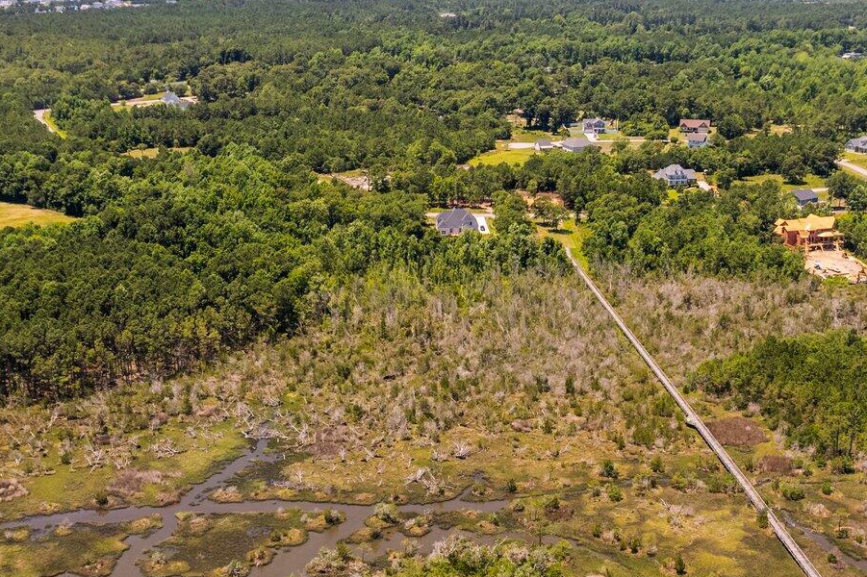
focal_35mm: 50
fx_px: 1204
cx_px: 459
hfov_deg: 39.6
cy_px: 420
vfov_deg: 26.7
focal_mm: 8.38
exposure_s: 1/120
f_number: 2.8
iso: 100
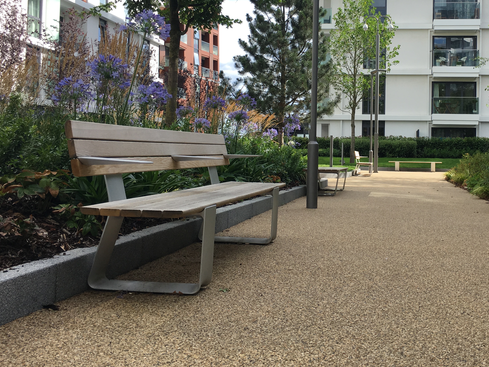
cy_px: 127
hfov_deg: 43.7
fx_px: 593
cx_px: 350
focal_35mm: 42
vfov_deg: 34.1
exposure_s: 1/746
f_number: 2.2
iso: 25
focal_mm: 4.15
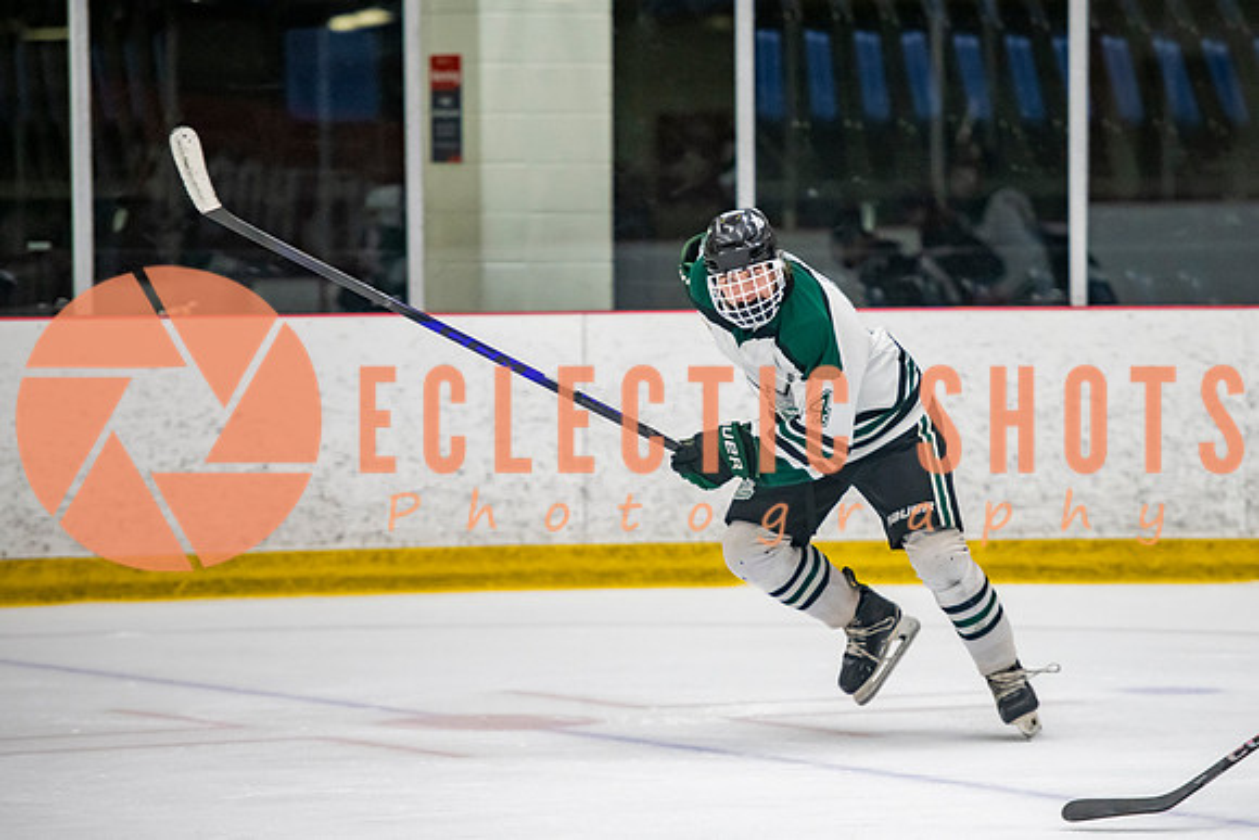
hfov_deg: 9.0
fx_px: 7970
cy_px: 446
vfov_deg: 6.0
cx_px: 831
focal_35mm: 228
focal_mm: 170
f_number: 3.2
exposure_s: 1/640
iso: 2000
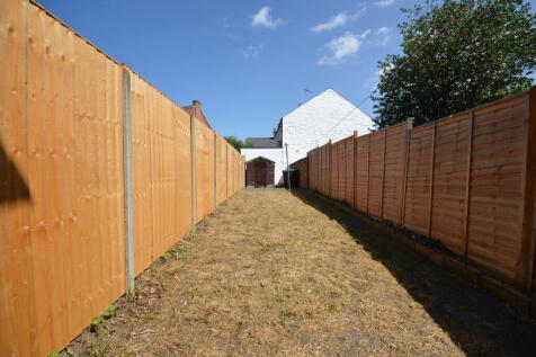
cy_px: 178
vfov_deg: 77.3
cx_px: 268
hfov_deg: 100.4
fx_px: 223
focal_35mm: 15
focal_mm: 10
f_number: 8
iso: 100
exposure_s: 1/250
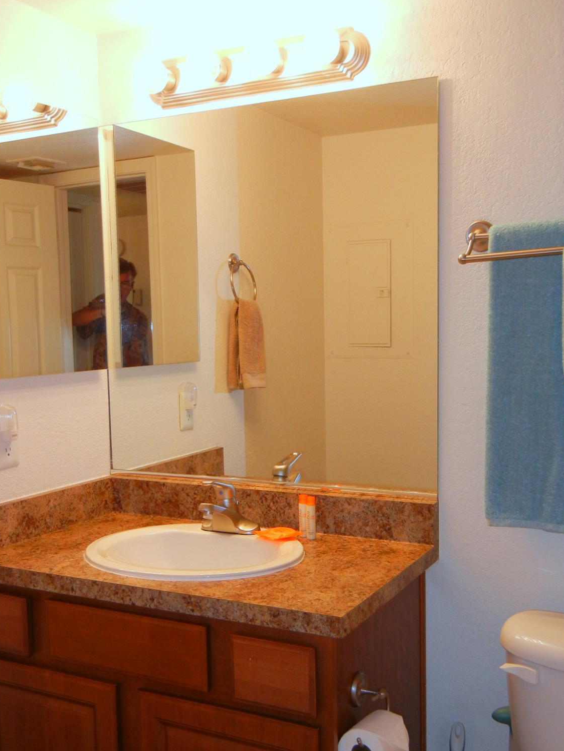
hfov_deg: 36.0
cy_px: 411
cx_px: 297
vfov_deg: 46.7
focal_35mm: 40
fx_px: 869
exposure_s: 1/38.1
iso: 160
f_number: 3.5
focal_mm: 5.4
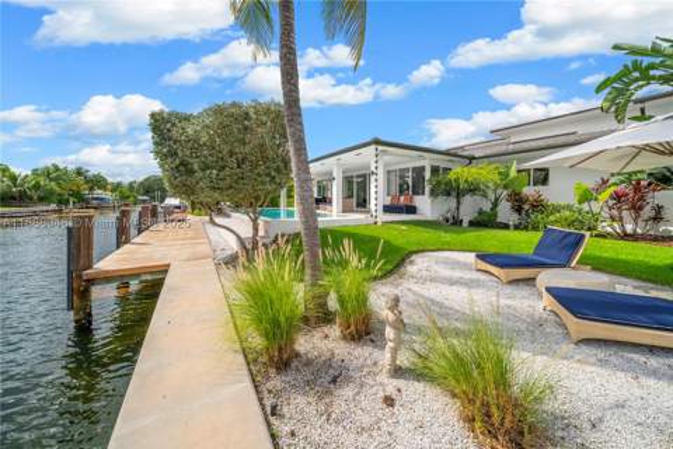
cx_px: 336
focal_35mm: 12
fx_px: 224
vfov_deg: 90.0
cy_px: 224
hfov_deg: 112.6
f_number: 8
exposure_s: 1/500
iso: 160
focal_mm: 12
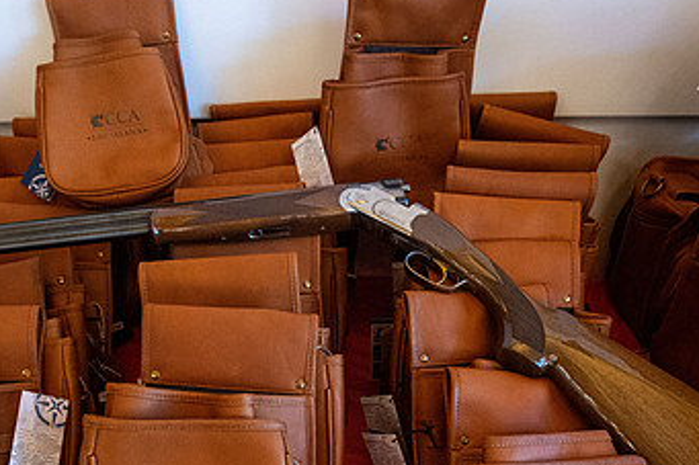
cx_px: 279
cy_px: 381
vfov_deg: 37.3
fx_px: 660
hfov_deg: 55.4
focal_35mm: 34
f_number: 5.6
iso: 20000
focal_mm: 20
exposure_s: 1/125
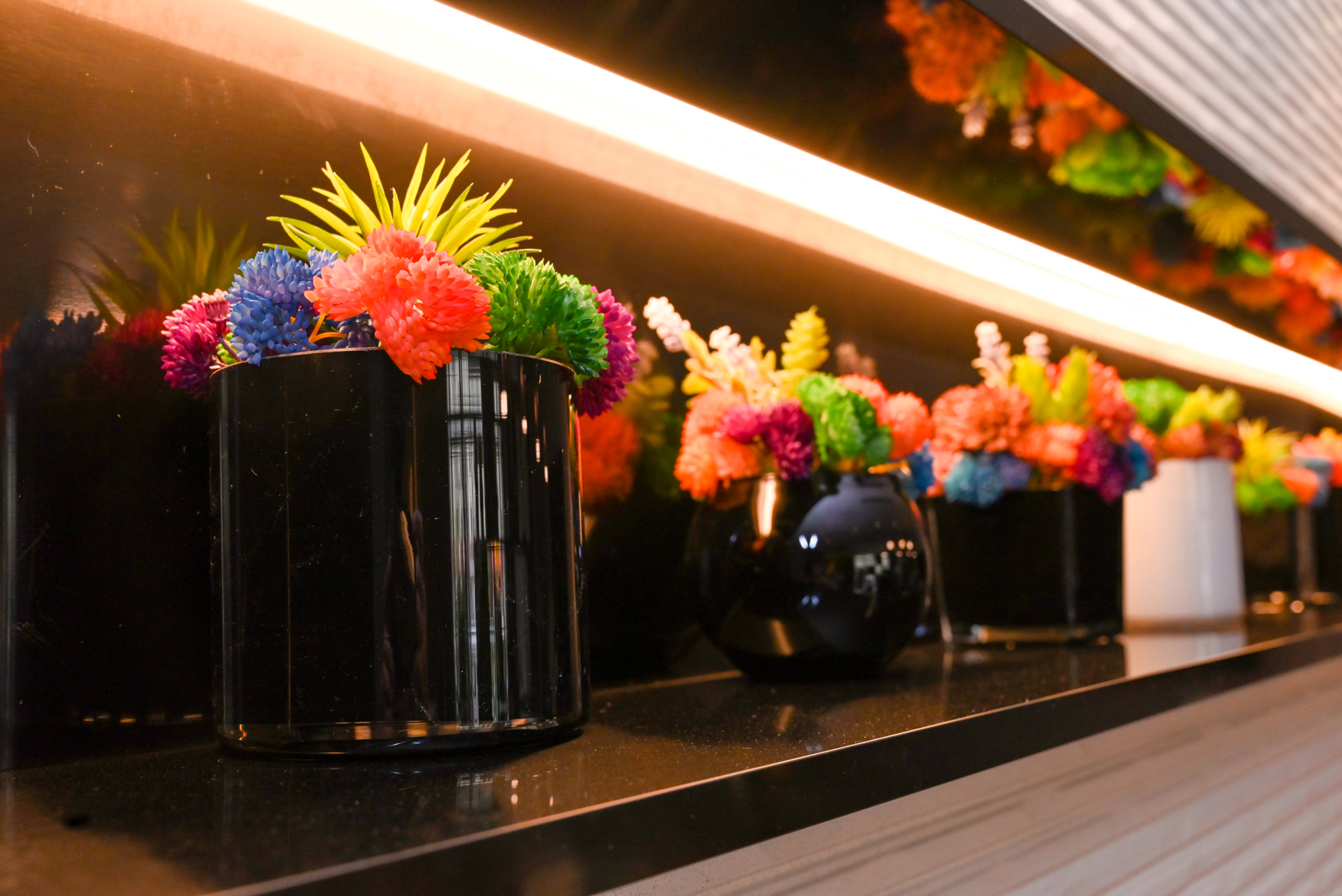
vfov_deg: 35.1
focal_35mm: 38
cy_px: 448
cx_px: 671
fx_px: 1417
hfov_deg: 50.7
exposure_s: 1/80
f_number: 8
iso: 1600
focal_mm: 38
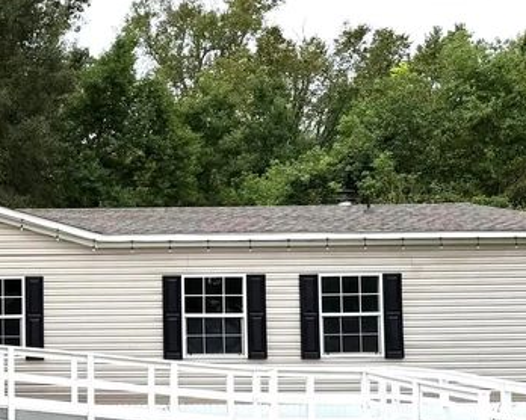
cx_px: -101
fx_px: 1074
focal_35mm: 69
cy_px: 304
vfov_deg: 22.0
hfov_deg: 24.9
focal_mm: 6.76
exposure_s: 1/702
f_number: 1.78
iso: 80
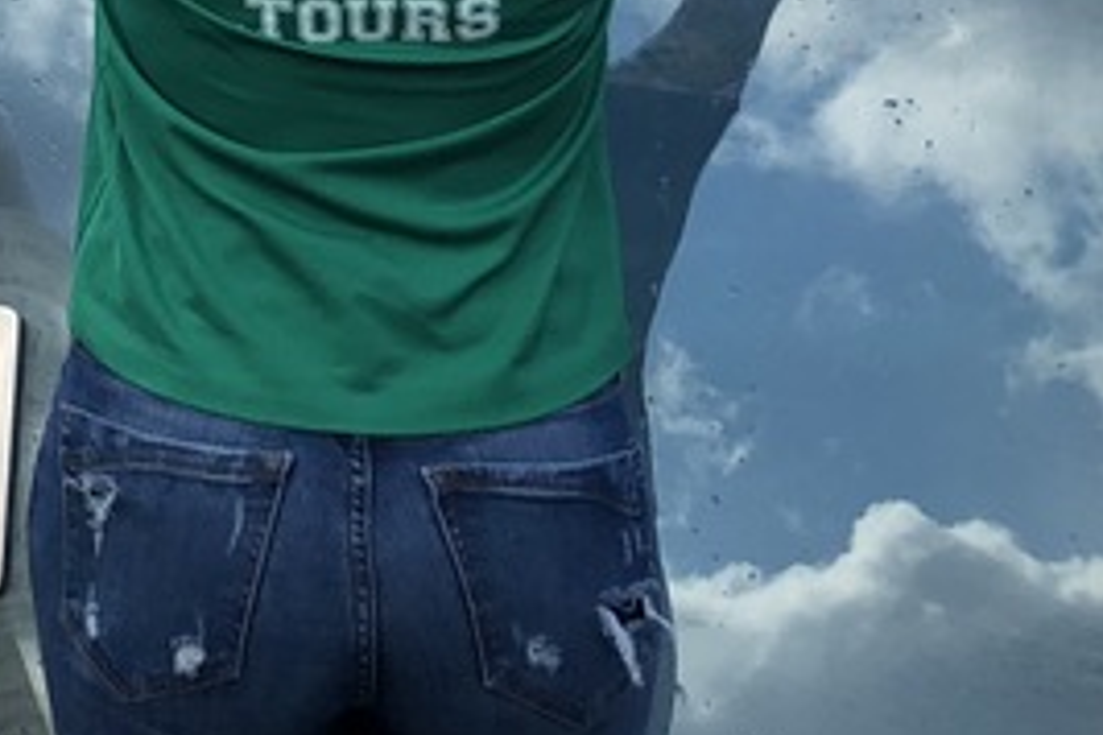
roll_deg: +0.2
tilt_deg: -2.6
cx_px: -326
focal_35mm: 98
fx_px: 3002
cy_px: -357
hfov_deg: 19.3
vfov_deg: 13.2
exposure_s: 1/1779
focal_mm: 3.99
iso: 20
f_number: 1.8
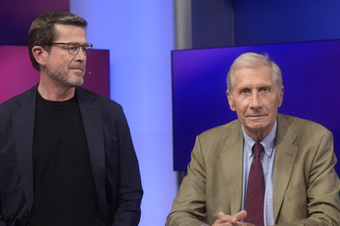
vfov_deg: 24.5
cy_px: 137
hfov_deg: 36.3
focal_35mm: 55
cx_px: 163
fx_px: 519
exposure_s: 1/250
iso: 640
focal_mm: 30
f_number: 2.2
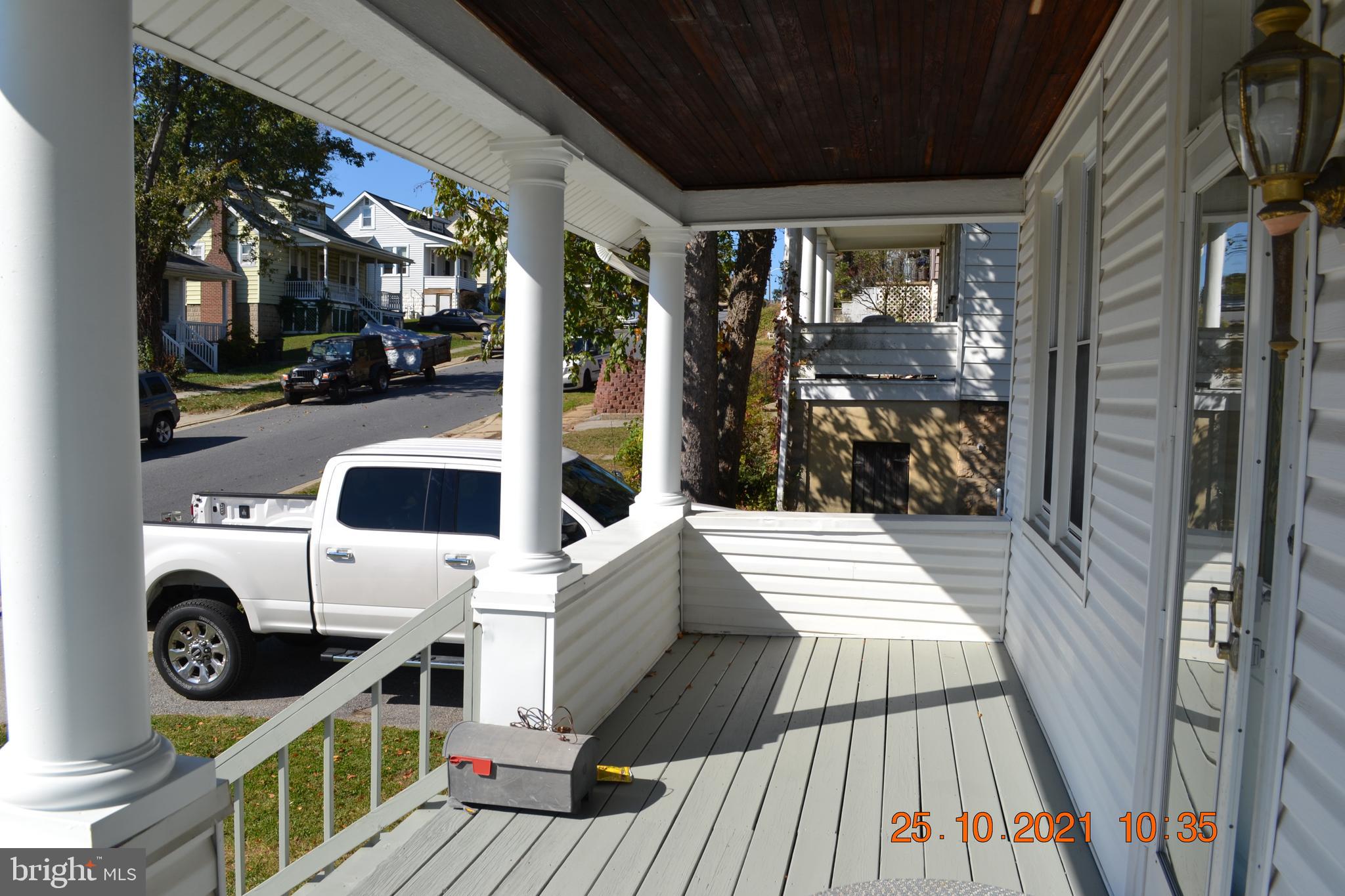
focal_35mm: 27
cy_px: 448
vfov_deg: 47.9
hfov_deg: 67.4
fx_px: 1009
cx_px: 672
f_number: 8
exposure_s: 1/250
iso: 100
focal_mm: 18
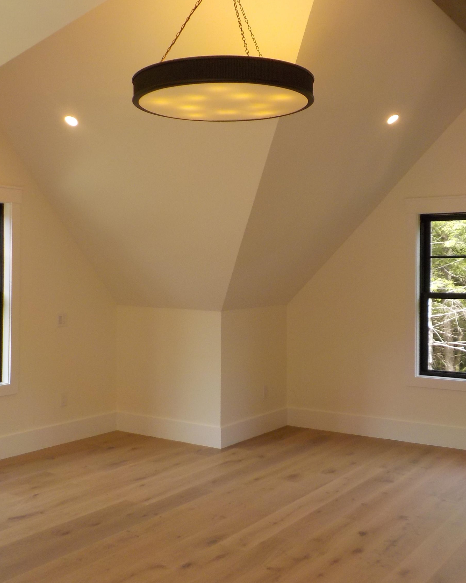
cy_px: 291
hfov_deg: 37.3
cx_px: 206
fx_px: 690
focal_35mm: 40
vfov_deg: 45.8
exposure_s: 1/125
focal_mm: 4.1
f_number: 3.3
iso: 125
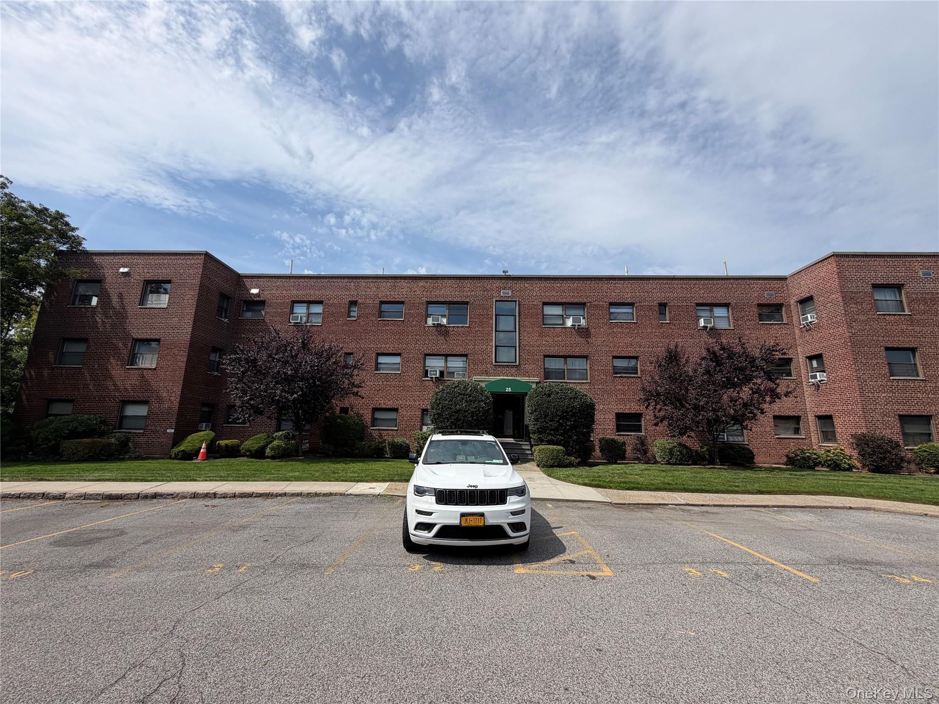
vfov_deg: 85.7
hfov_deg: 102.1
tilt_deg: +11.8
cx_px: 470
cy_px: 352
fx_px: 380
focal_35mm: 14
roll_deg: -1.0
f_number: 2.2
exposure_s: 1/1285
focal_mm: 2.22
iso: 20
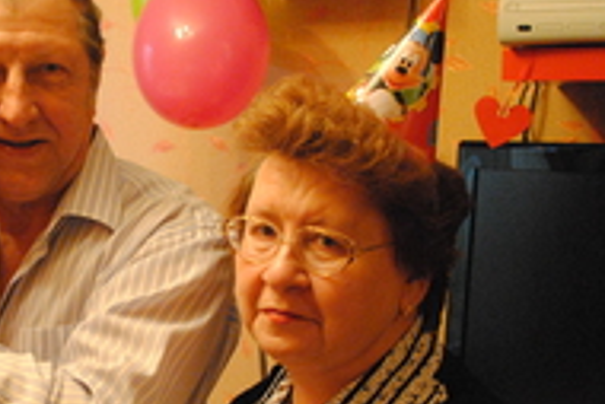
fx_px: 1194
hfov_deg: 27.7
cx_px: 99
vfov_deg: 19.1
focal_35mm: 71
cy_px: 304
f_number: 3.8
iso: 1600
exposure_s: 1/20
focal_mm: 20
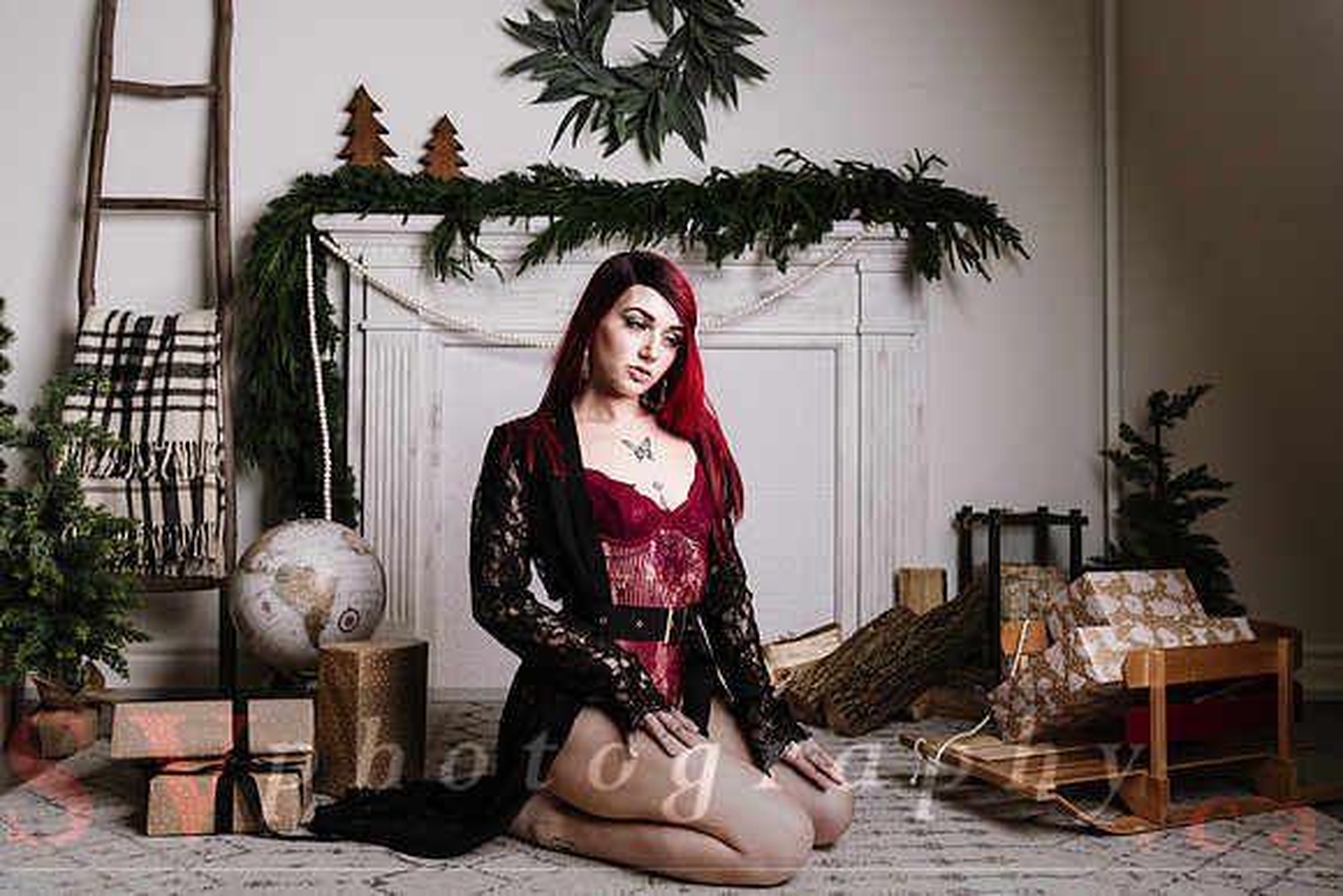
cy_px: 415
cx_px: 655
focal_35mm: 32
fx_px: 1179
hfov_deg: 59.3
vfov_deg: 41.6
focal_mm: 27
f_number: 4
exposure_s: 1/160
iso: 64
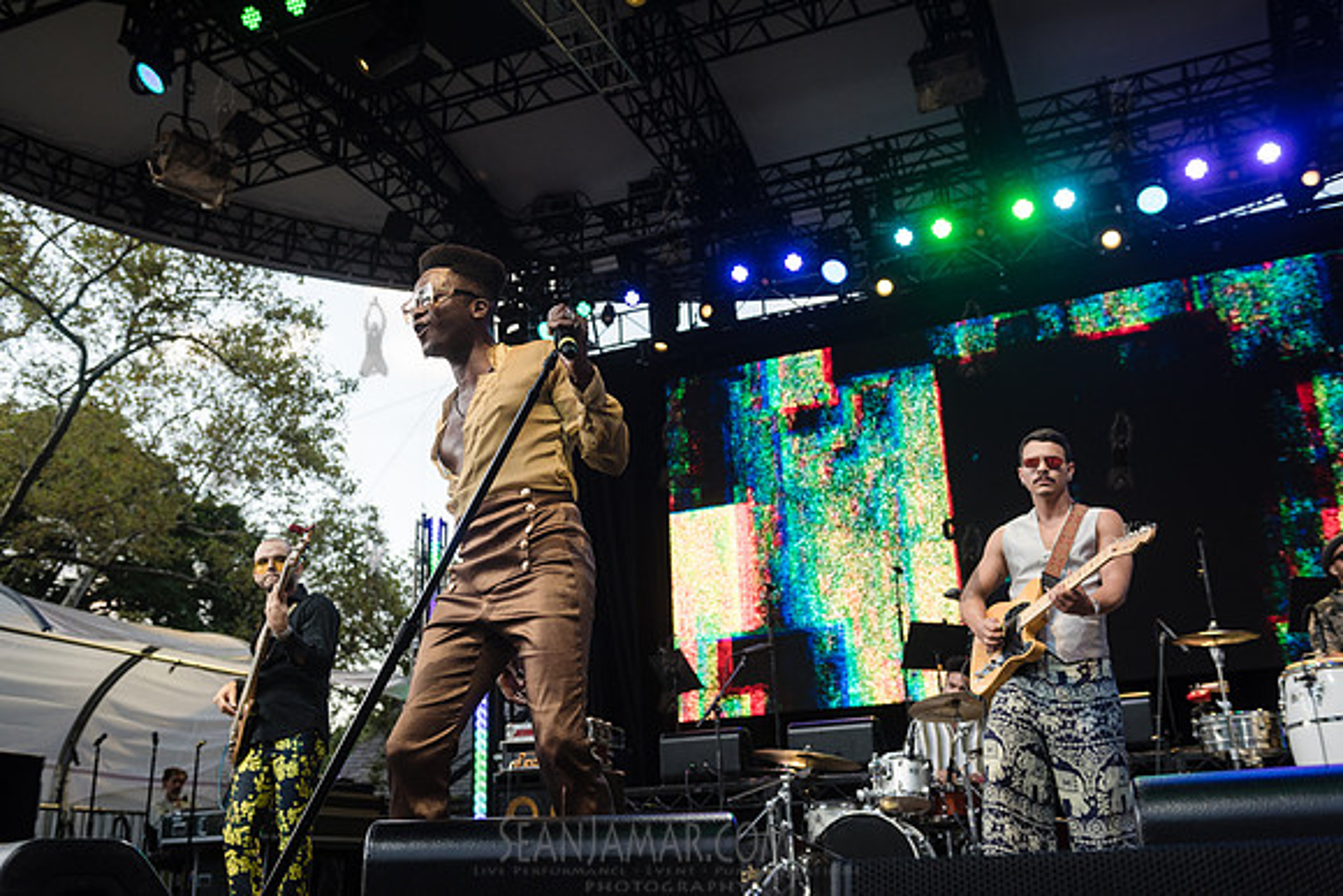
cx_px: 672
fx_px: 1306
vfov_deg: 37.9
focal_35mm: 35
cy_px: 448
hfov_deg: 54.4
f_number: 4
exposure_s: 1/400
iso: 640
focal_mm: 35
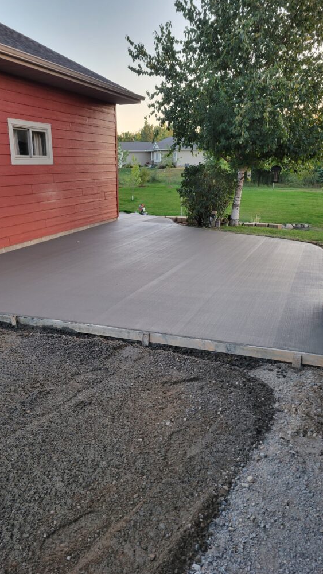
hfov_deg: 40.1
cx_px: 134
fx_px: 441
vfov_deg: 66.1
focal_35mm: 29
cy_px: 291
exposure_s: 1/120
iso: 80
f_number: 1.8
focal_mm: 5.4
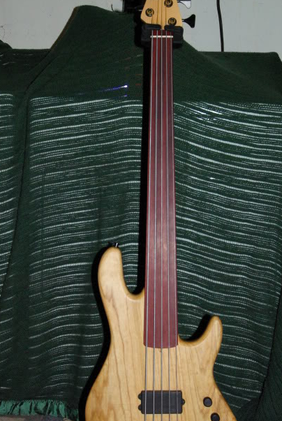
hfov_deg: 23.6
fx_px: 675
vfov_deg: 34.6
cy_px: 208
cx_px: 143
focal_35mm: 58
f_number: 8
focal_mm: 29
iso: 1600
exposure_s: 1/45
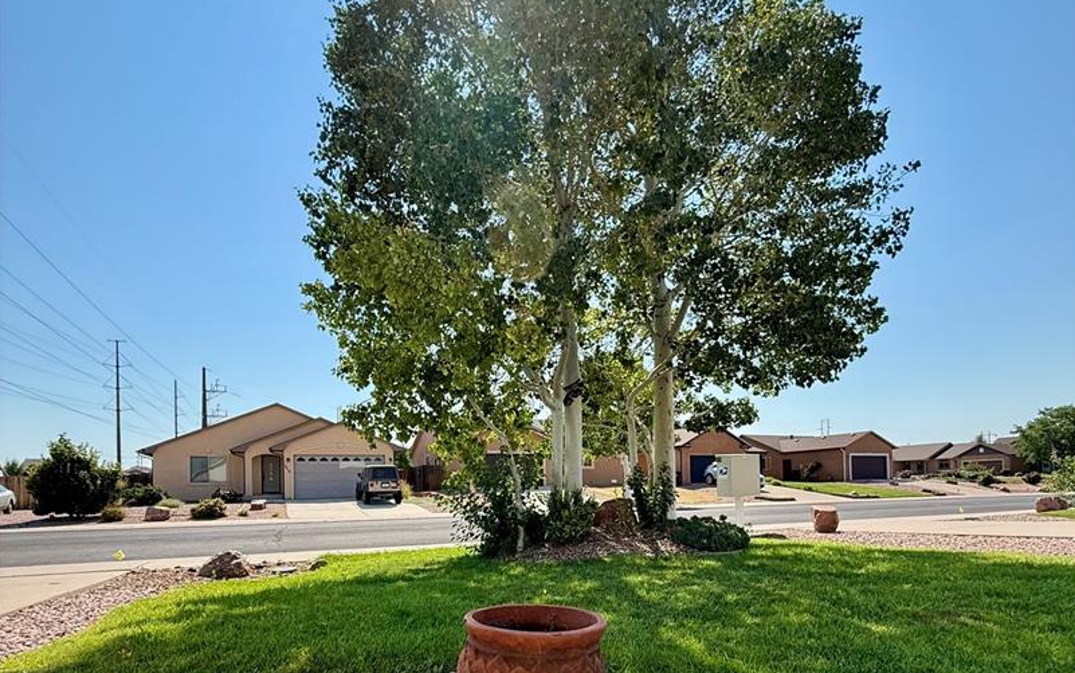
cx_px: 541
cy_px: 476
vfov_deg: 57.6
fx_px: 586
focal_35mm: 20
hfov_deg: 85.0
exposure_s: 1/1001
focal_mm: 2.22
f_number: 2.2
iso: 64
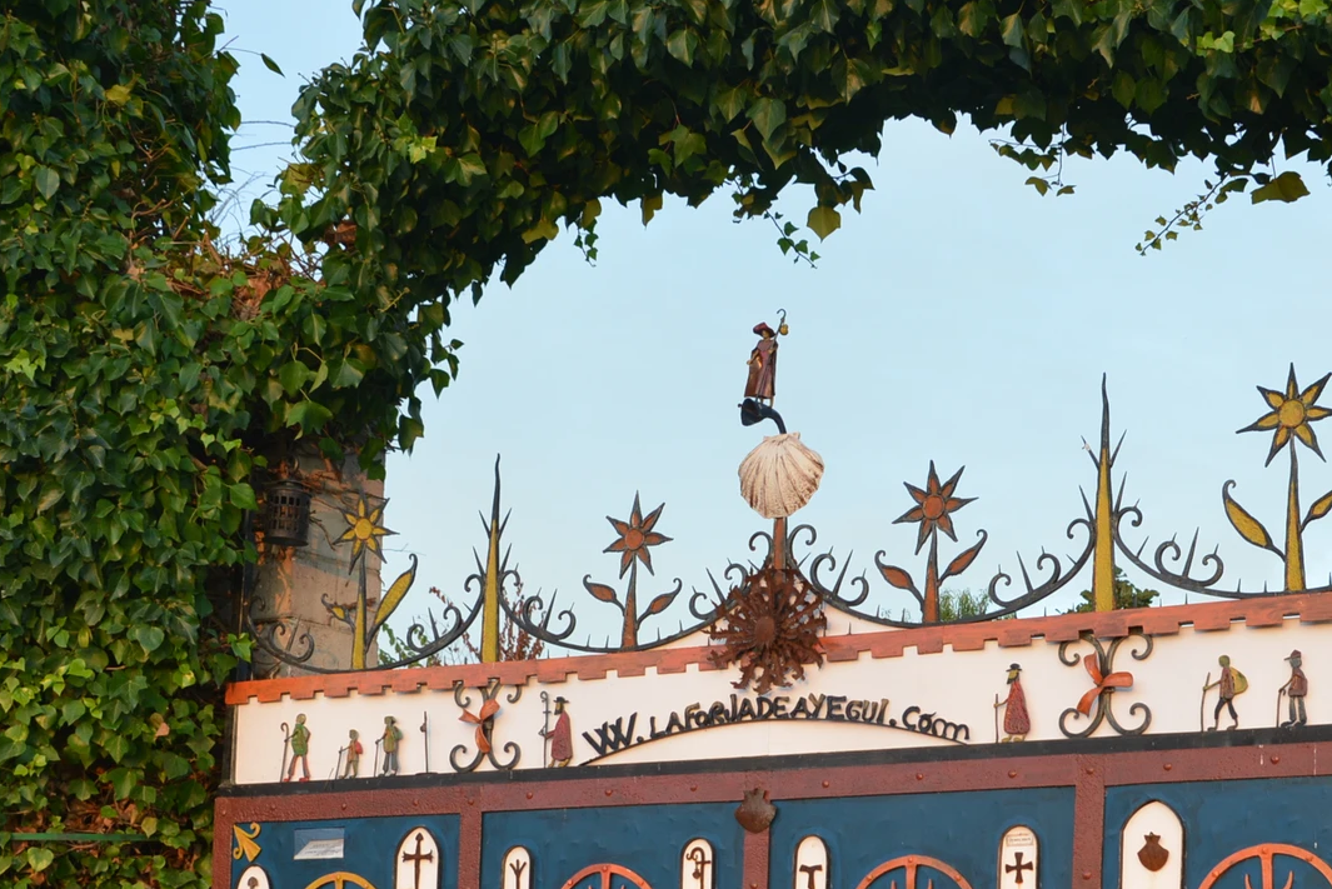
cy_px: 865
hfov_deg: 28.3
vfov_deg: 18.7
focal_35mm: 71
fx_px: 2628
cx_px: 824
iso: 400
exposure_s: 1/100
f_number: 5
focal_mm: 36
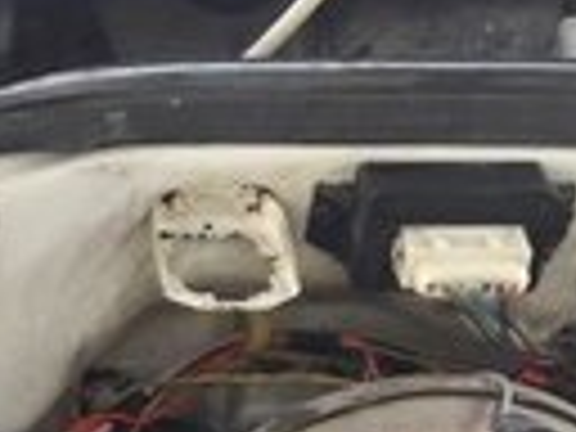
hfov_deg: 12.9
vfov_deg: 9.8
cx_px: -333
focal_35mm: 144
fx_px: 2396
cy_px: 781
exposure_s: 1/33
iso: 50
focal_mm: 3.7
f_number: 1.9
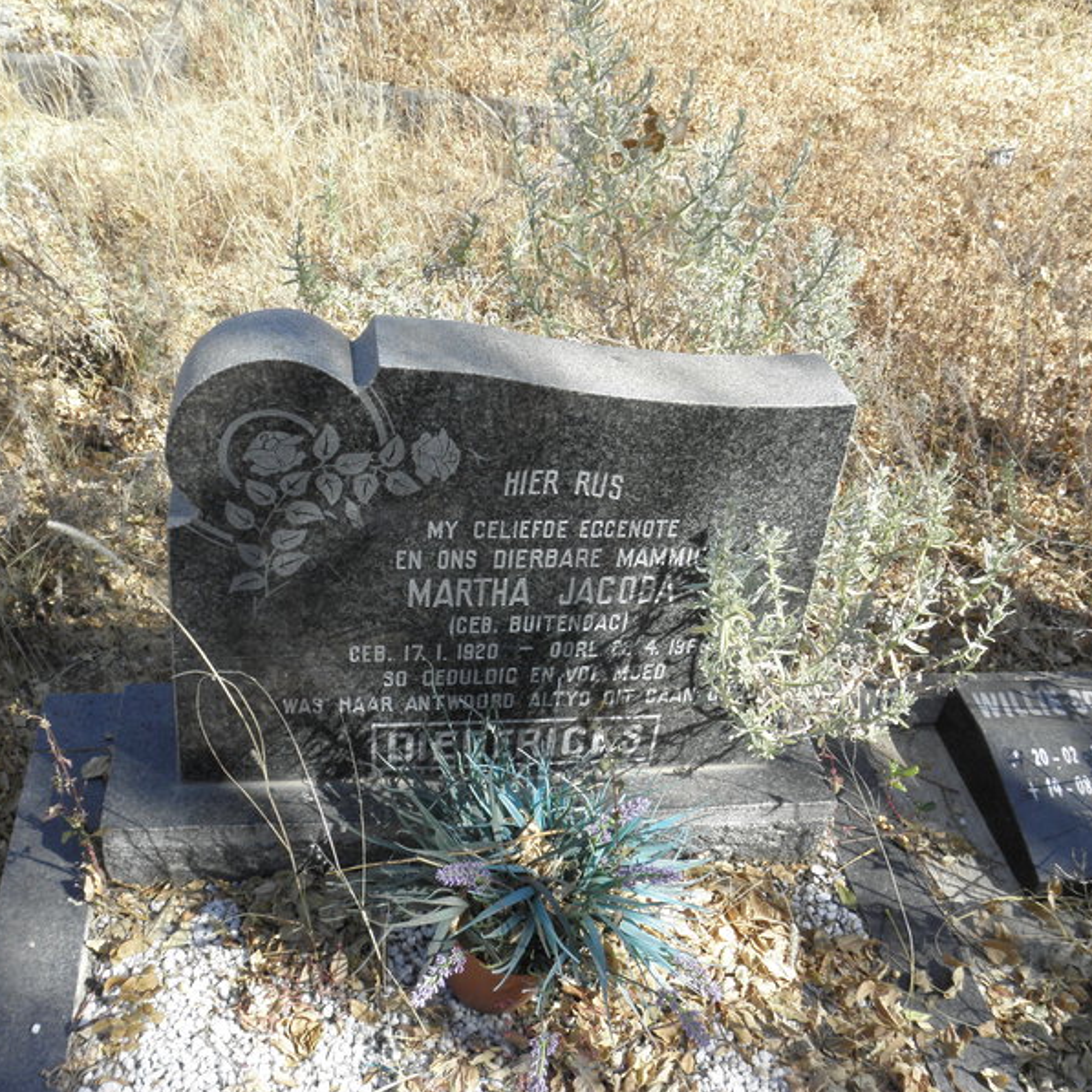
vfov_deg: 51.1
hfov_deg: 51.1
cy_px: 547
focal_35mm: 32
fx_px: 1142
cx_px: 505
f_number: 5.6
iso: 64
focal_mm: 4.83
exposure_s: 1/80
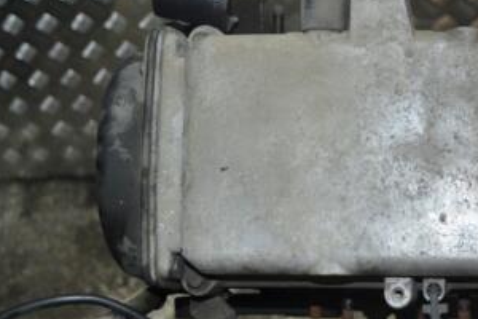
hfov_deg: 29.2
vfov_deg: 20.6
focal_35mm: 66
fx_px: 876
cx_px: 437
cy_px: 183
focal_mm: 22
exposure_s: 1/60
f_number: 4
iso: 720
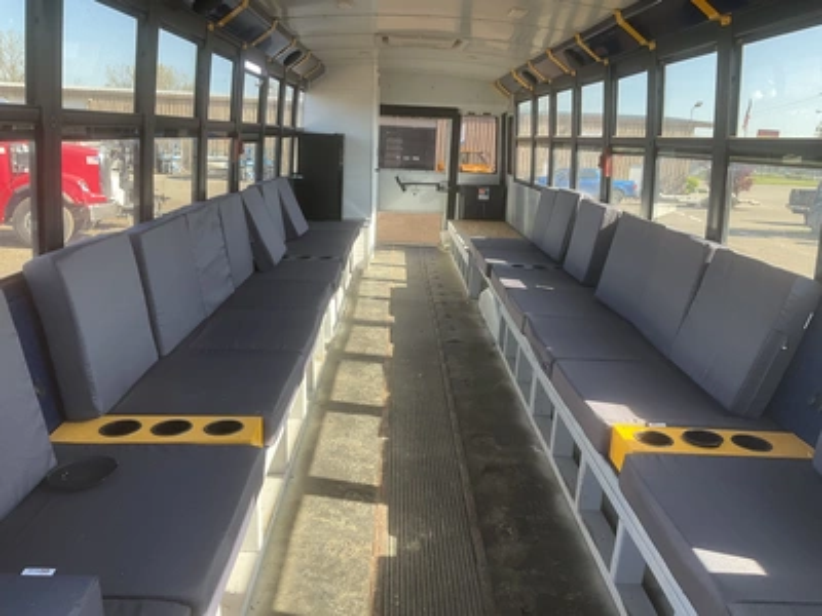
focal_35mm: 29
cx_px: 411
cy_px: 308
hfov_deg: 61.7
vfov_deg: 48.2
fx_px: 689
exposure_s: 1/122
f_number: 1.8
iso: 64
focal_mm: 3
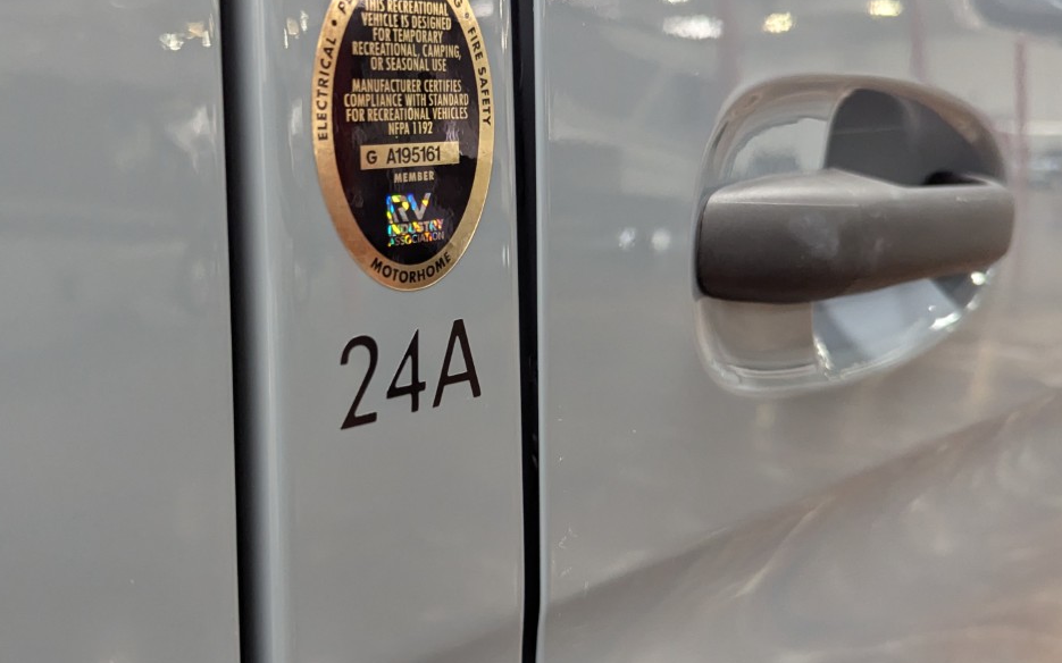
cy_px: 346
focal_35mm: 38
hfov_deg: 51.4
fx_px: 1100
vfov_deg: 33.6
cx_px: 456
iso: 1038
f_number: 1.85
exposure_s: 1/708
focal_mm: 6.81
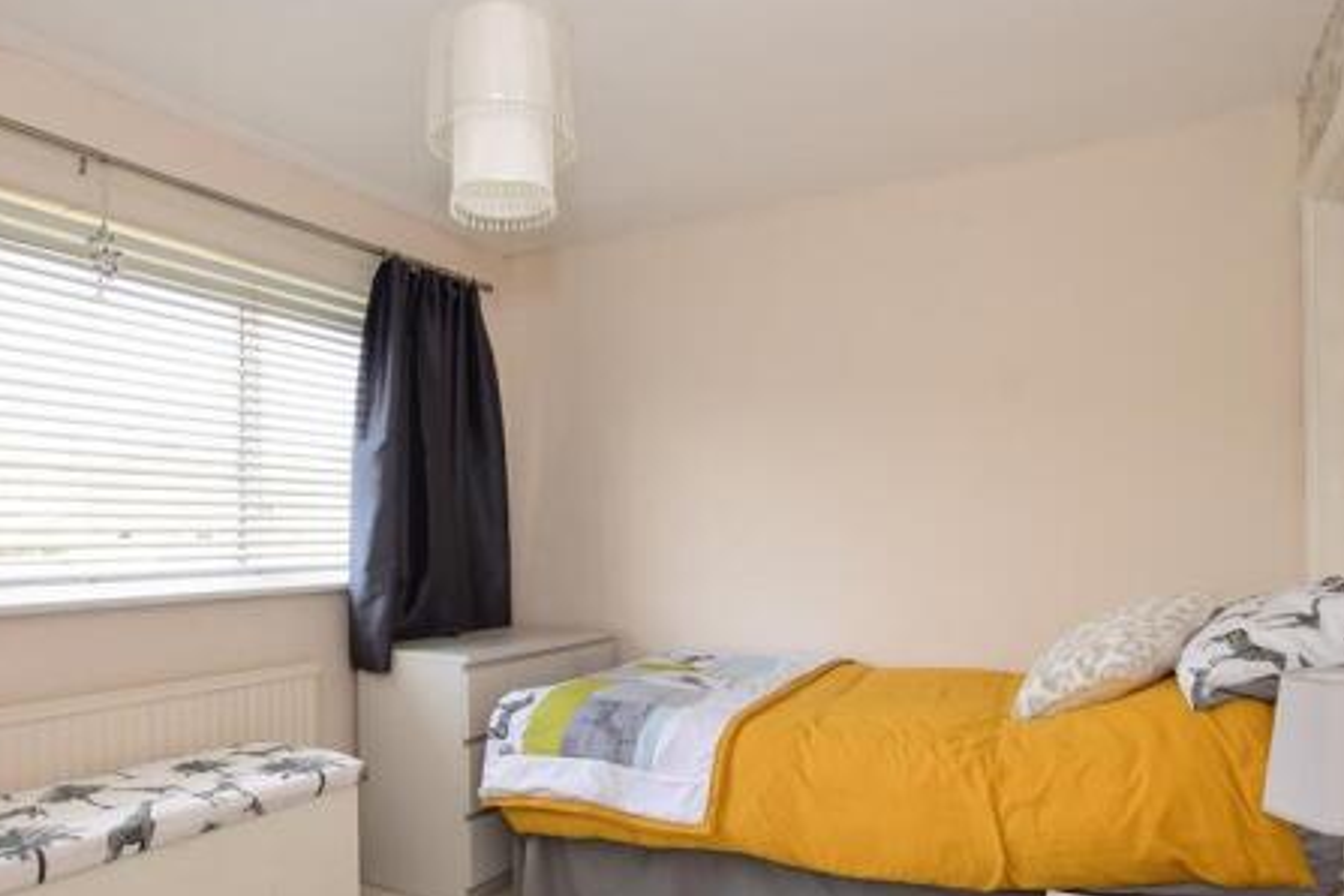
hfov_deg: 78.6
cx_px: 670
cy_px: 531
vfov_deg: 56.8
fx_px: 821
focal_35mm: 22
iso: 400
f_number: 11
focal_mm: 10
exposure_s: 1/25
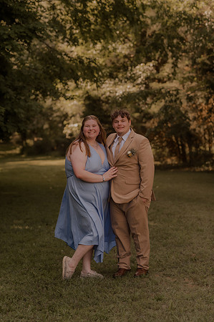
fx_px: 760
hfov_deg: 16.0
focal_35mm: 85
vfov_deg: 23.9
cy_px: 161
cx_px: 107
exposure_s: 1/125
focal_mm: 85
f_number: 2.8
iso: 100
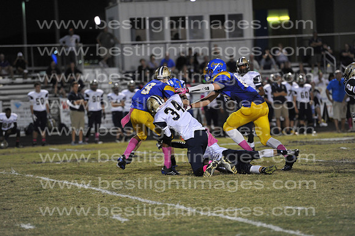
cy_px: 118
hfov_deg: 10.3
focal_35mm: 200
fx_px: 1971
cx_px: 178
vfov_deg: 6.9
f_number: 3.2
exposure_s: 1/400
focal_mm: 200
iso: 3200
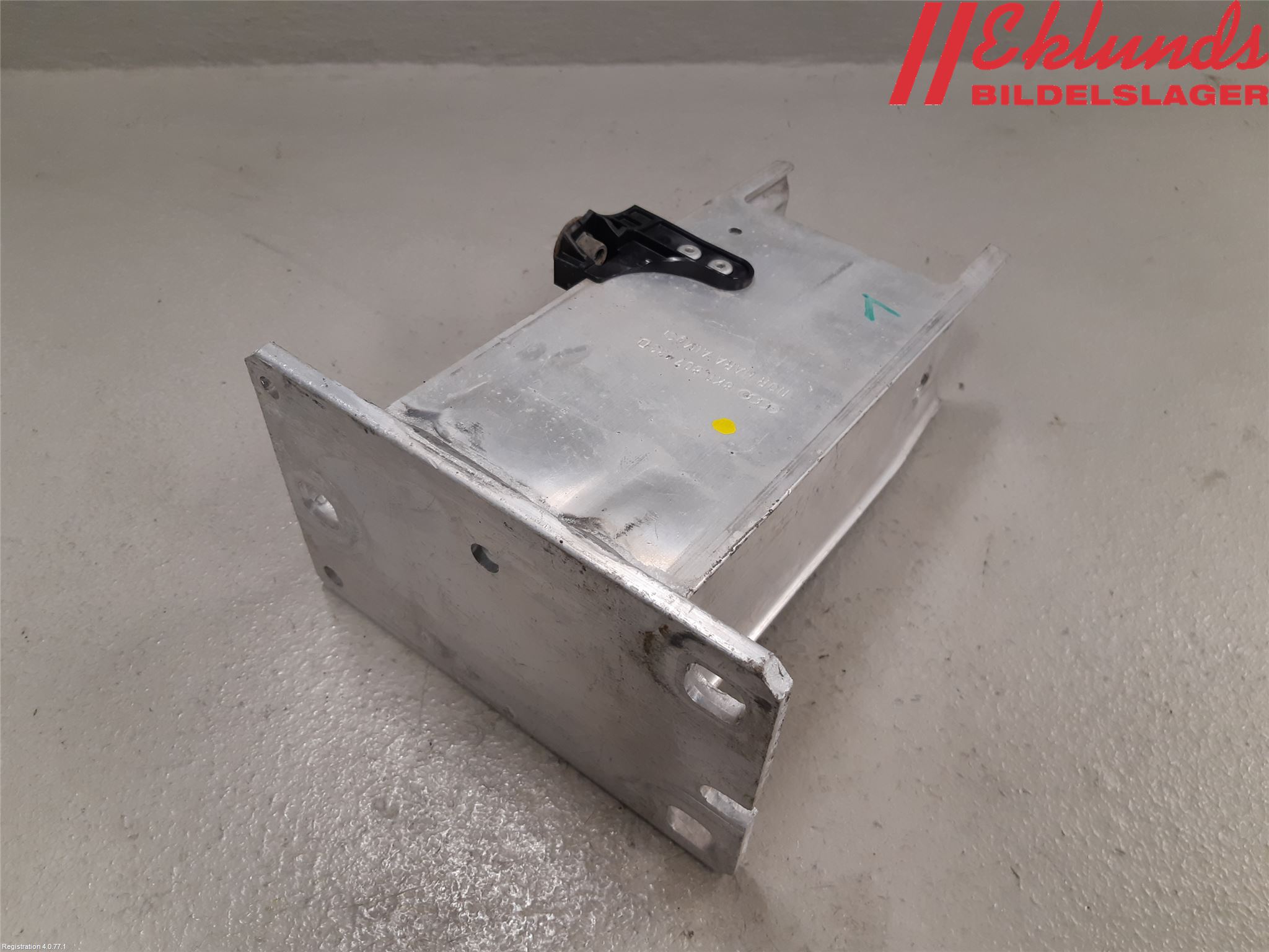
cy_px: 476
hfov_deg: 67.3
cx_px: 634
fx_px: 953
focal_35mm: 26
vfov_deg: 53.1
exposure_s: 1/50
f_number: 1.7
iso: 80
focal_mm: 3.93
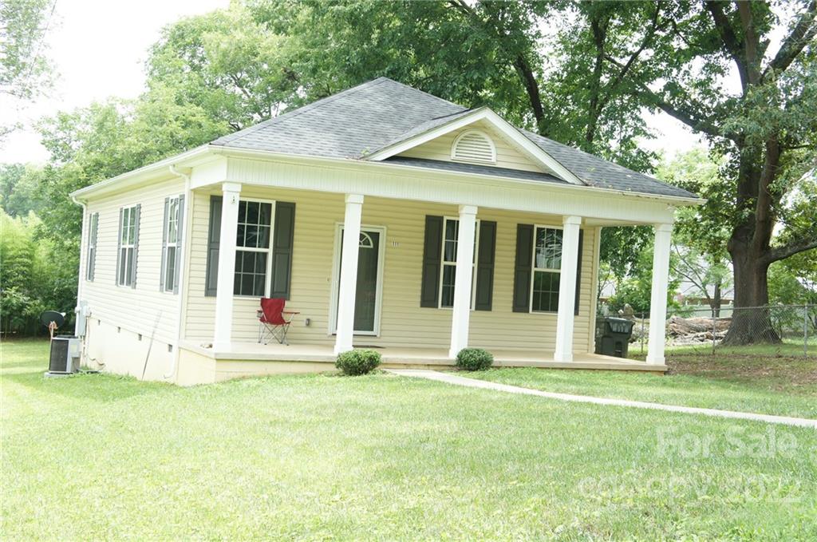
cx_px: 408
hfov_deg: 42.4
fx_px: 1053
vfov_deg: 28.8
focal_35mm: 46
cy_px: 271
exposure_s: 1/100
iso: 200
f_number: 5.6
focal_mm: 31
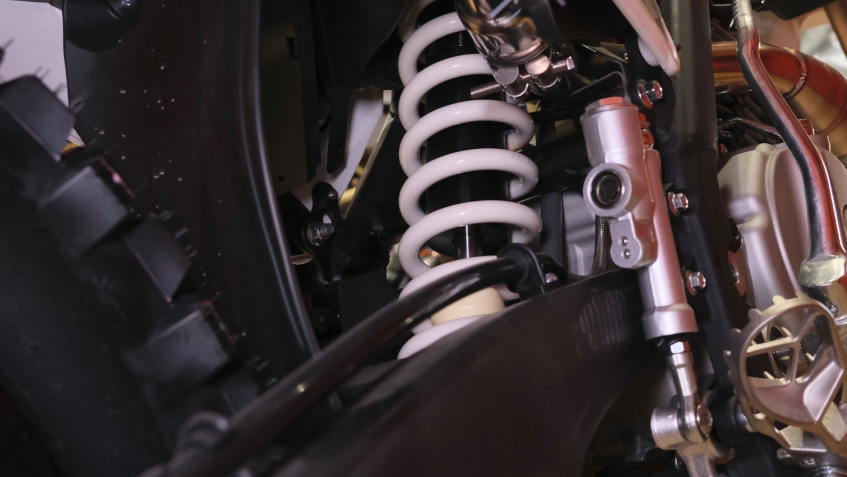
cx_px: 427
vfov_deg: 28.8
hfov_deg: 49.4
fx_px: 921
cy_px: 164
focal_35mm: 41
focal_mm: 23.5
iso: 4000
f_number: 5.6
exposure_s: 1/200
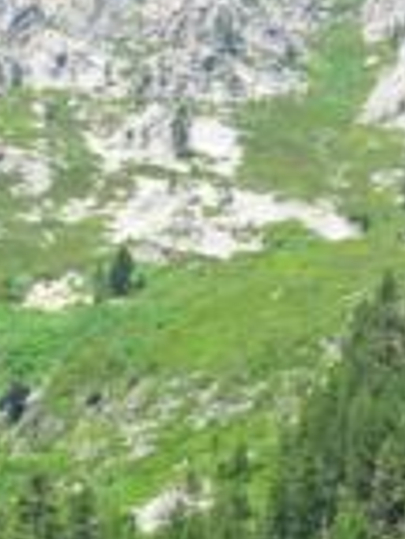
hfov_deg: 7.3
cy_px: 470
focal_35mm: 204
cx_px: 8
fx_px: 3182
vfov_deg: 9.7
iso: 200
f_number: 13
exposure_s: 1/125
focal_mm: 32
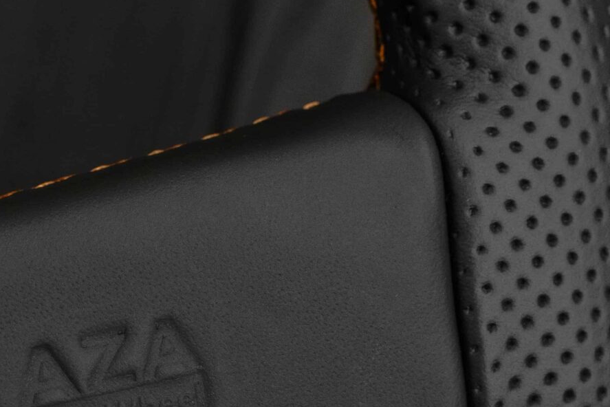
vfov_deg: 9.0
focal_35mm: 151
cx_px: 126
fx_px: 2567
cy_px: 368
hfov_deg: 13.5
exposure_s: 1/125
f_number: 6.3
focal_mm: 35
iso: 500
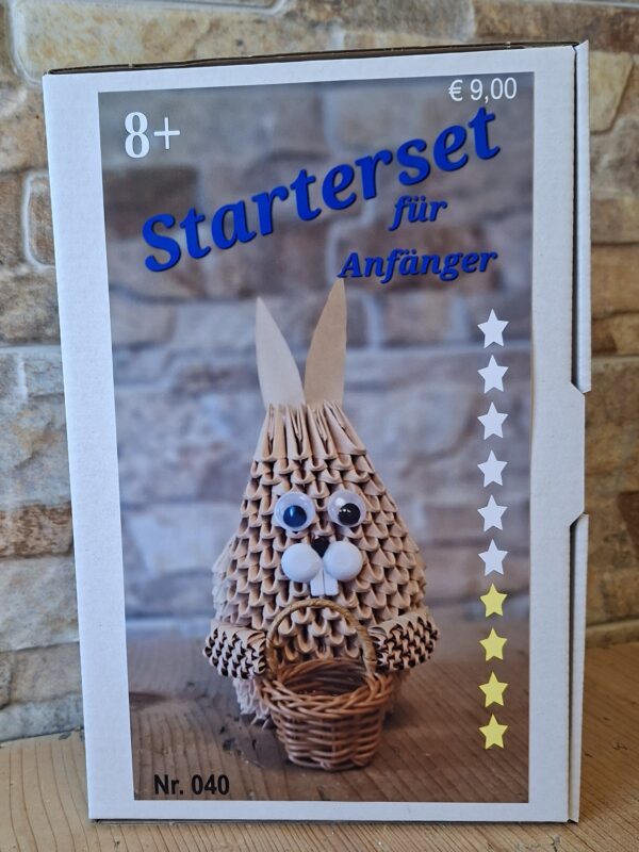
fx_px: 566
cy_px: 426
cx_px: 320
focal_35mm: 23
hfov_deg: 58.9
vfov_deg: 73.9
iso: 250
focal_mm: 5.54
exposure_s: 1/100
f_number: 1.8
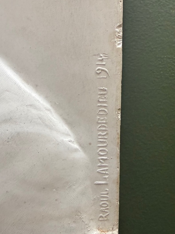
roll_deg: -0.4
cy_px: 109
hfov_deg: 34.8
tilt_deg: -6.1
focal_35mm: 41
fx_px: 276
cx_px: 116
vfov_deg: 45.7
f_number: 2.2
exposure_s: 1/100
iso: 160
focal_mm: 2.22
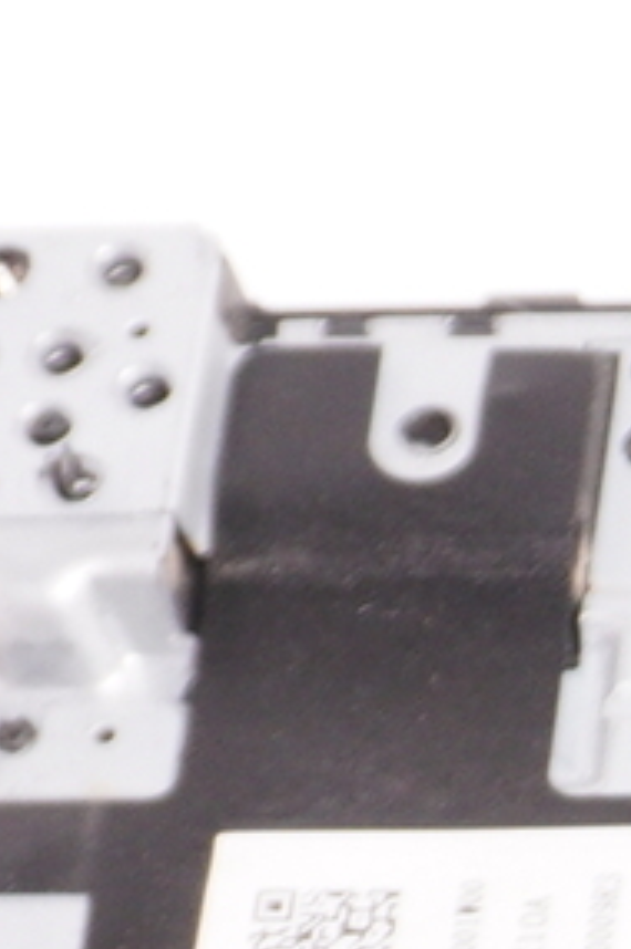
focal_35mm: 275
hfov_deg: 4.5
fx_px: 7257
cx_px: 2614
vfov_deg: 7.2
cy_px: 2008
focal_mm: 21
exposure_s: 1/13
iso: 200
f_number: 5.6
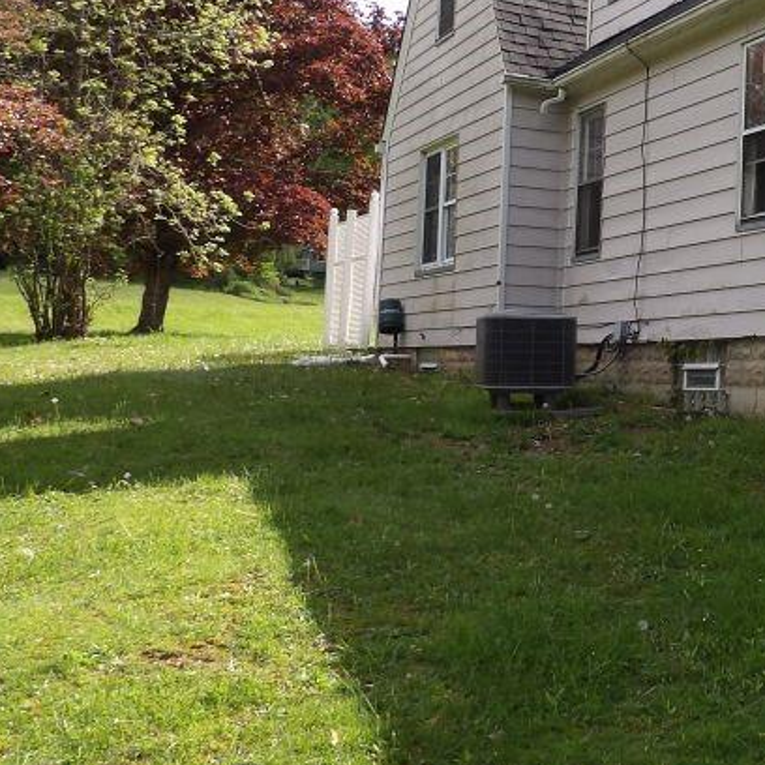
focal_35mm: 52
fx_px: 1300
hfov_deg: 30.1
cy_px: 236
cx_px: 799
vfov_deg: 32.4
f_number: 3.2
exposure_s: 1/512
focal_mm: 4.3
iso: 100
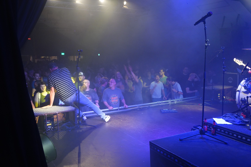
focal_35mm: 34
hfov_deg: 55.8
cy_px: 84
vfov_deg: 38.9
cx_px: 126
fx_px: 237
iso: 800
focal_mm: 12.33
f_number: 2.8
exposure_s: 1/25
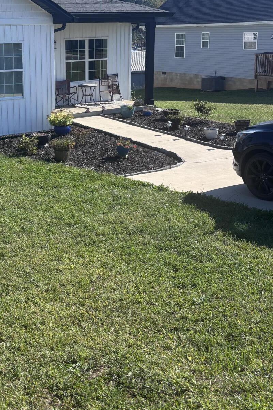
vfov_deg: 42.9
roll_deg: +0.8
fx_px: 512
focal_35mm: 45
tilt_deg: -9.2
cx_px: 43
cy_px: 133
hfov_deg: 29.0
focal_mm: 5.96
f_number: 1.6
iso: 50
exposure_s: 1/2513
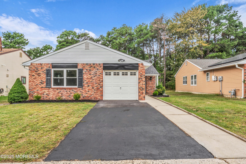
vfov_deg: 53.1
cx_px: 123
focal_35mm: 24
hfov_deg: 73.7
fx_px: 164
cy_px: 82
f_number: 22
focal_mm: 24
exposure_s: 1/6
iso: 100
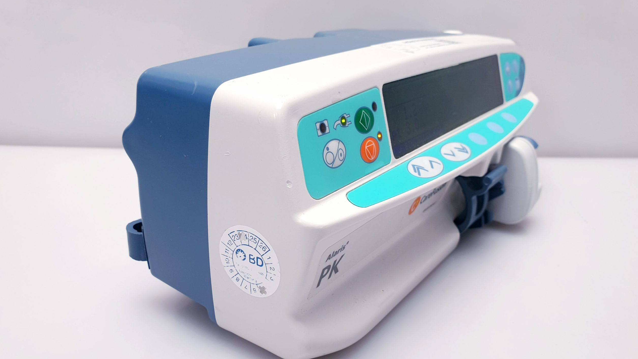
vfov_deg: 40.0
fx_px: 491
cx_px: 314
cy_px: 217
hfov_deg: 66.1
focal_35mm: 29
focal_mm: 4.3
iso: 64
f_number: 2.4
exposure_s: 1/50
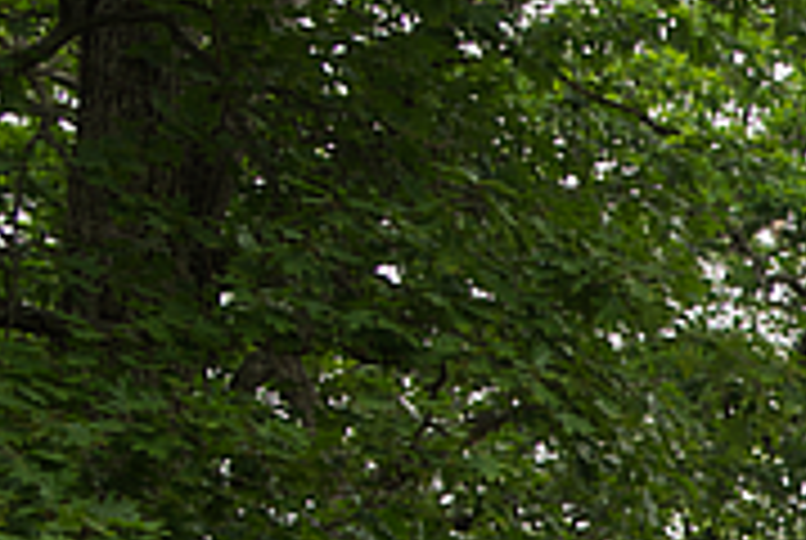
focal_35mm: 184
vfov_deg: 6.8
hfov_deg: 9.3
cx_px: 2251
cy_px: 1609
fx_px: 4126
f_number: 8
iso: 125
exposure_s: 1/50
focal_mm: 30
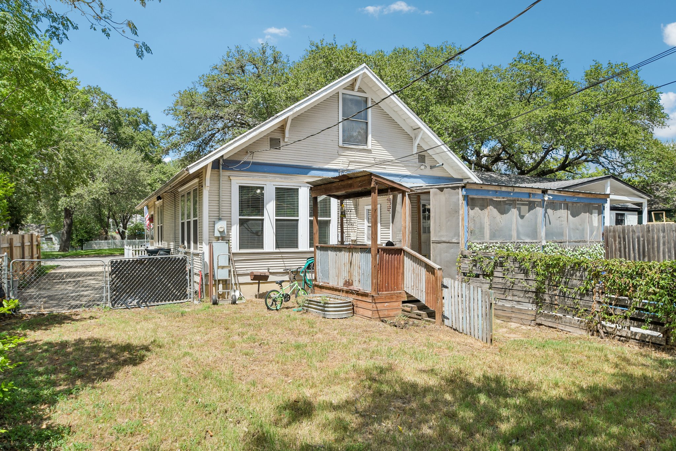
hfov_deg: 73.7
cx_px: 338
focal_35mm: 24
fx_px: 451
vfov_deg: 53.1
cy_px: 226
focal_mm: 16
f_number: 8
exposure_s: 1/800
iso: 400
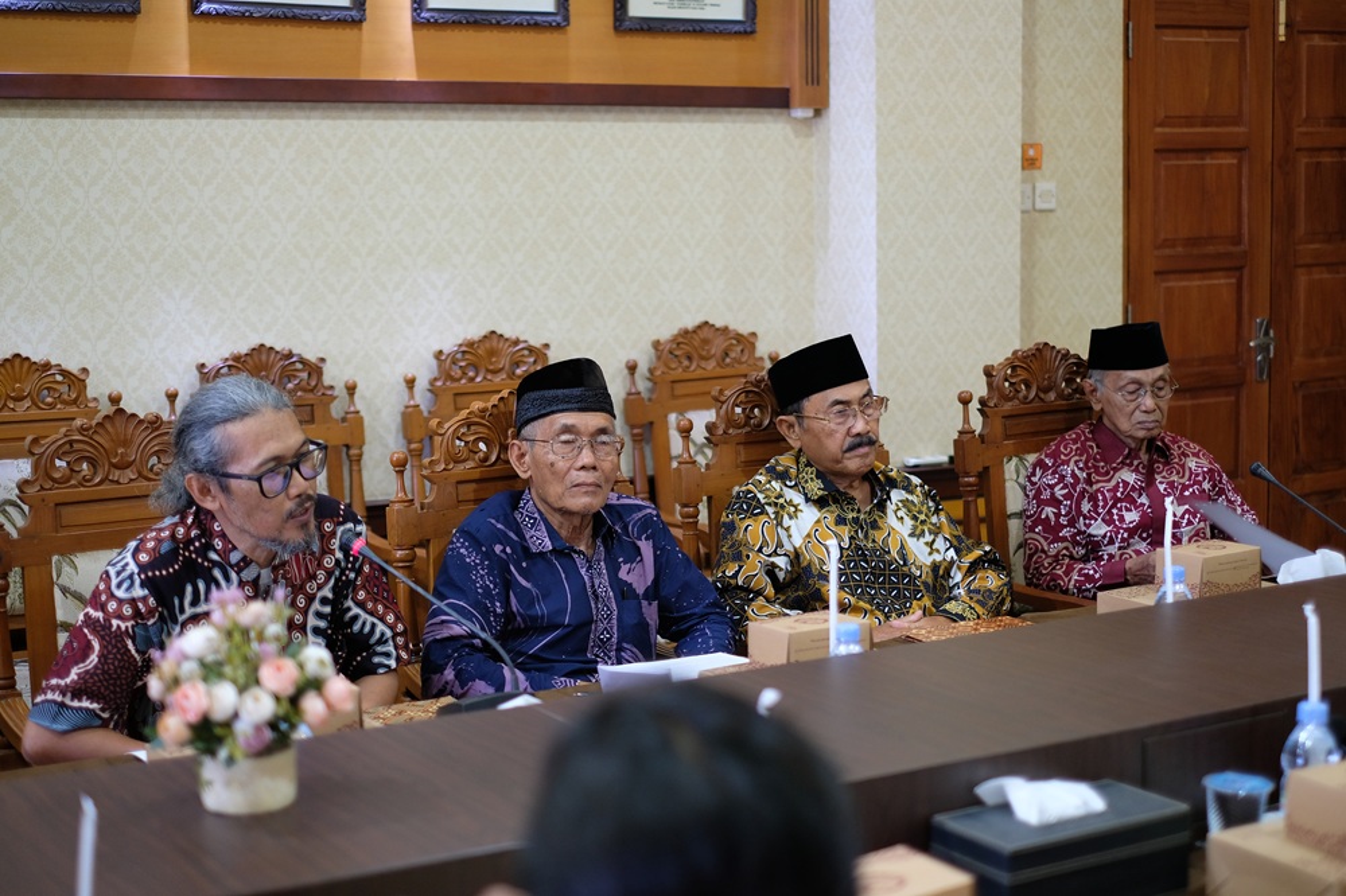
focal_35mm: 53
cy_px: 448
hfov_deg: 37.5
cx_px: 673
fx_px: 1981
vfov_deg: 25.5
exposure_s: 1/52
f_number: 1.4
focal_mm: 35
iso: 500
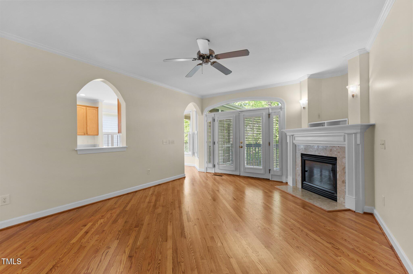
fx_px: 172
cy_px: 137
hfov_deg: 100.4
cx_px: 206
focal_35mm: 15
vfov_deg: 77.2
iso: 400
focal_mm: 15
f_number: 6.3
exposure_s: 1/8
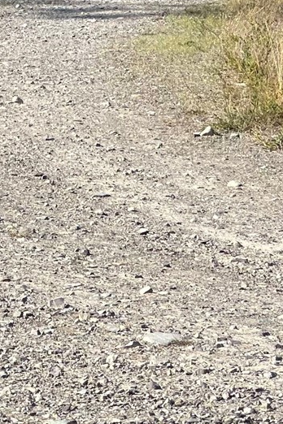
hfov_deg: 4.4
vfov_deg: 6.5
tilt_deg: +2.5
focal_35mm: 314
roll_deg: +0.7
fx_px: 3702
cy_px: -184
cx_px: -67
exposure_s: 1/488
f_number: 2.8
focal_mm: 9
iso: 32
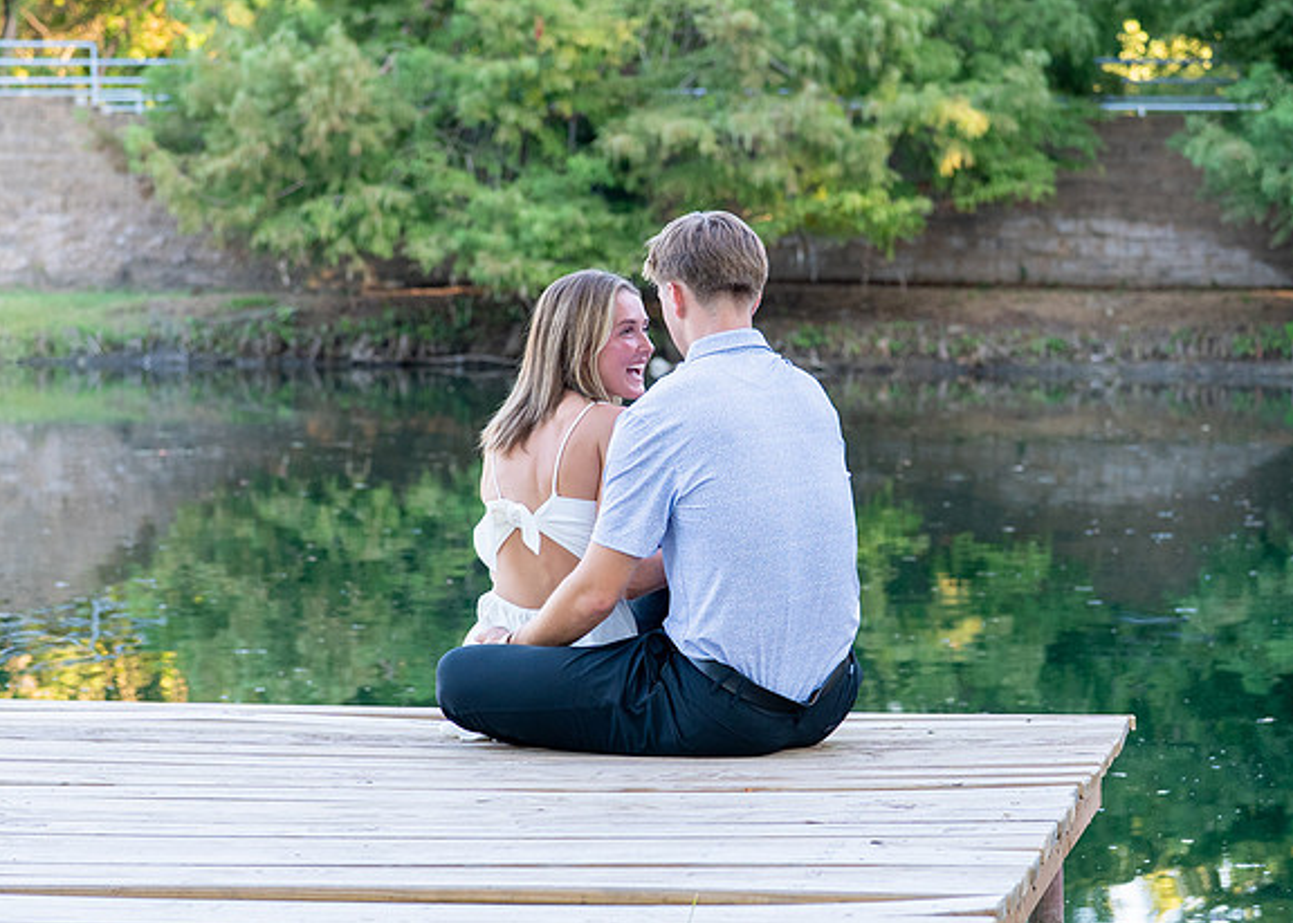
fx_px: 4662
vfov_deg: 11.3
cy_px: 468
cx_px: 613
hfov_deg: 15.8
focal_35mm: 127
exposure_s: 1/200
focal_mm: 50
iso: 250
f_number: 2.8
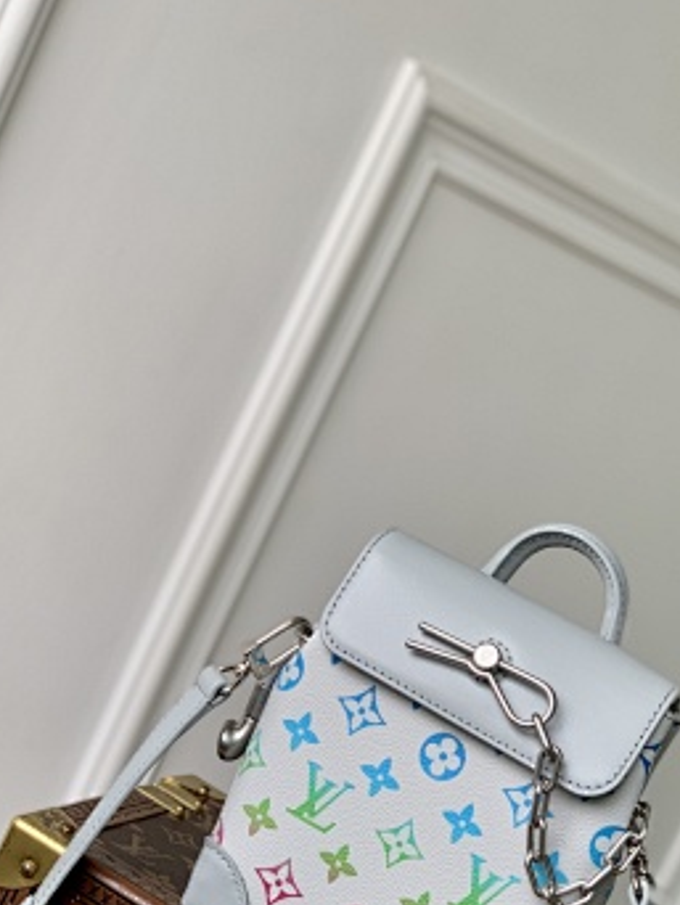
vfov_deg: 25.4
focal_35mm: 76
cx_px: 414
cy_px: 632
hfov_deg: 19.4
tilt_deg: -8.9
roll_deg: -26.2
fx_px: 1988
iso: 20
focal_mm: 6
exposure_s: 1/122
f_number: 2.4
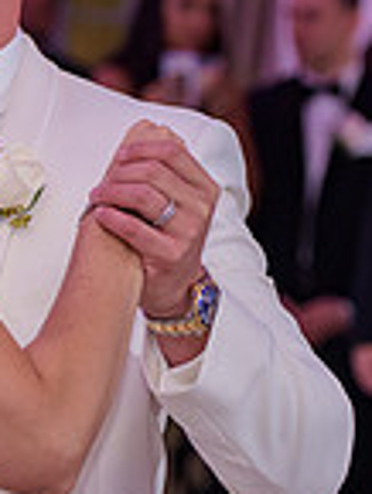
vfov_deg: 6.6
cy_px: 111
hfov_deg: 4.9
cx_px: -38
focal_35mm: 300
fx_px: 4292
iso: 1600
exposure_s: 1/125
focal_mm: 78
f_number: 3.2
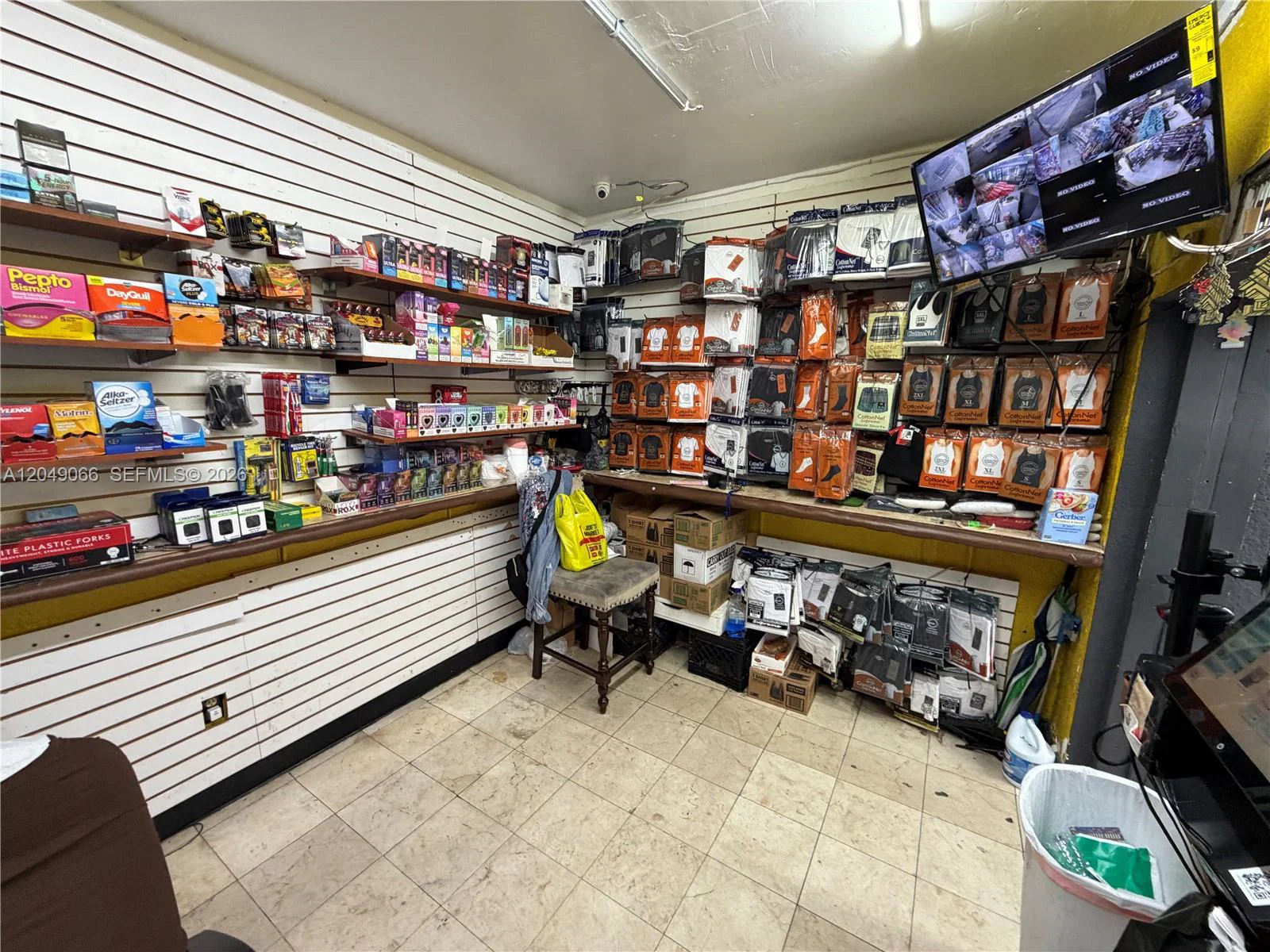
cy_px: 476
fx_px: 514
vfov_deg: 85.7
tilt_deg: -10.4
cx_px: 635
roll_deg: -0.8
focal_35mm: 14
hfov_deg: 102.1
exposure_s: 1/60
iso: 320
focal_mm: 2.22
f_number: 2.2
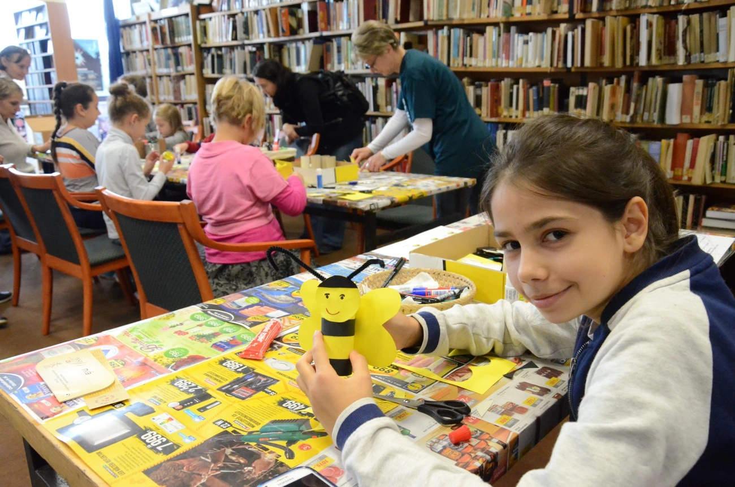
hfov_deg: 59.6
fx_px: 642
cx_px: 368
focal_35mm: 32
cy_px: 244
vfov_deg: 41.5
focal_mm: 21
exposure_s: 1/180
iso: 5000
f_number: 5.6
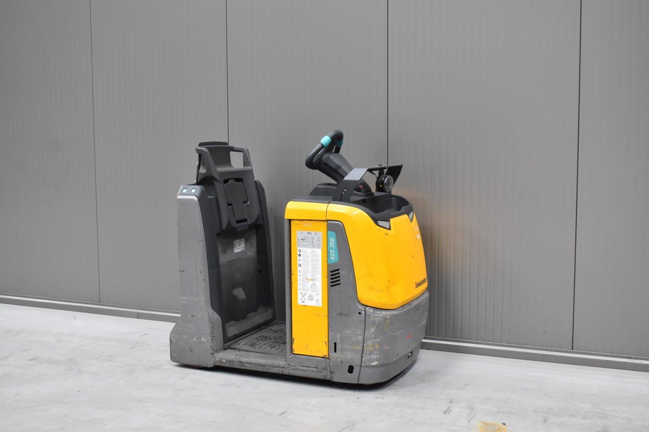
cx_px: 324
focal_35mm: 42
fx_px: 757
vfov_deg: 31.9
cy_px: 216
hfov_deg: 46.4
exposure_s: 1/50
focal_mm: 28
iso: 1600
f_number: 5
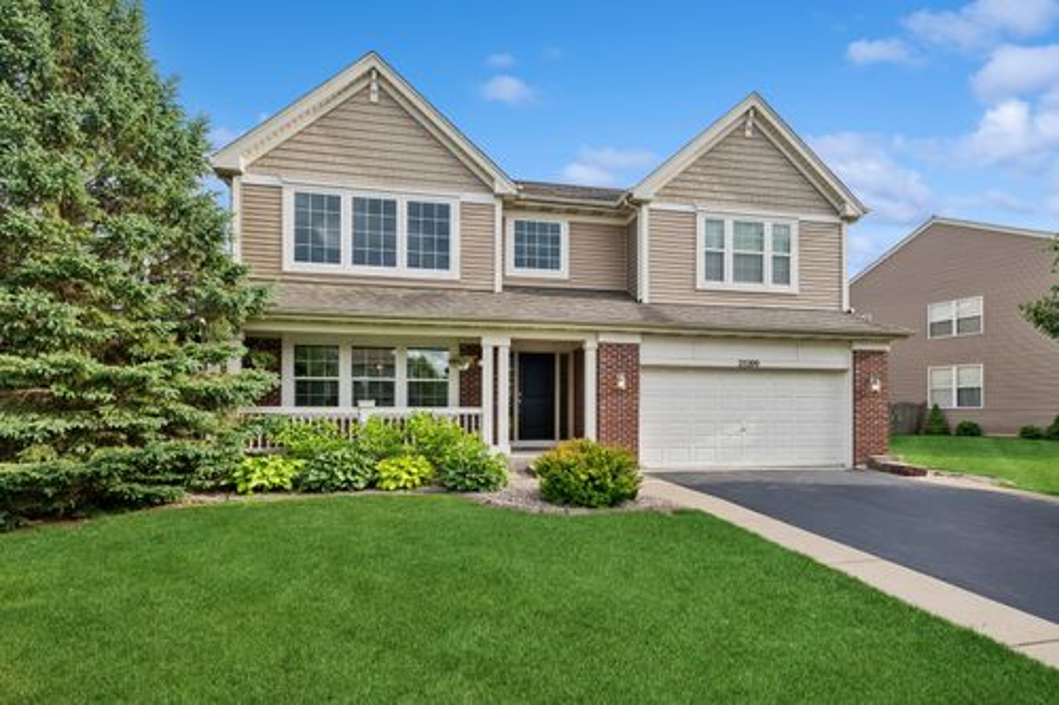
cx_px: 530
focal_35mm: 17
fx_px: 500
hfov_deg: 93.3
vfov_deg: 70.4
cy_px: 352
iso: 400
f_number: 11
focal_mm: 17
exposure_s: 1/125
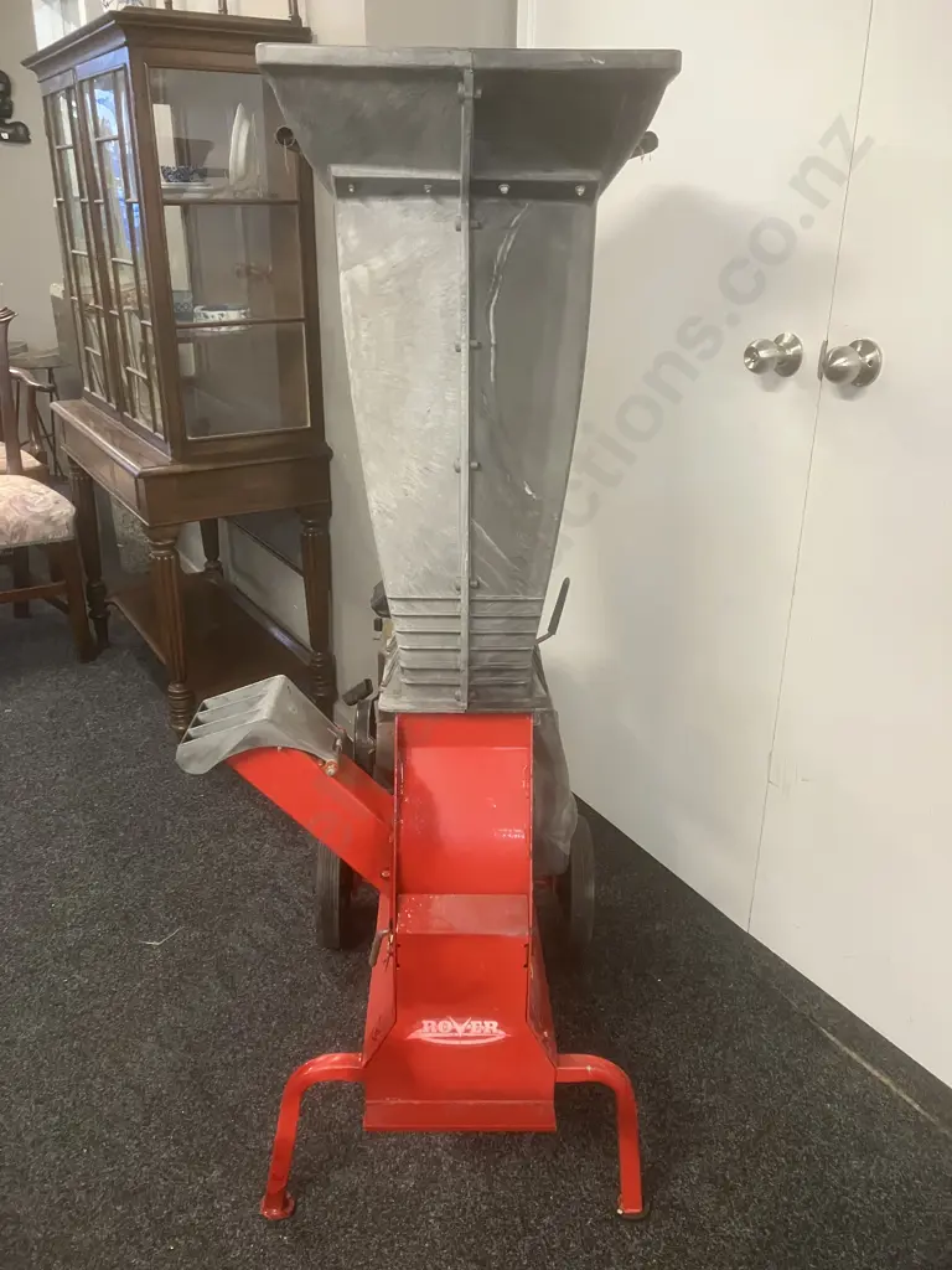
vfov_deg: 63.4
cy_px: 635
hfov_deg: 49.7
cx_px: 476
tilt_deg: -20.2
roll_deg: -0.4
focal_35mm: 28
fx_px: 1027
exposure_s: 1/50
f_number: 1.8
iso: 320
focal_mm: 3.99
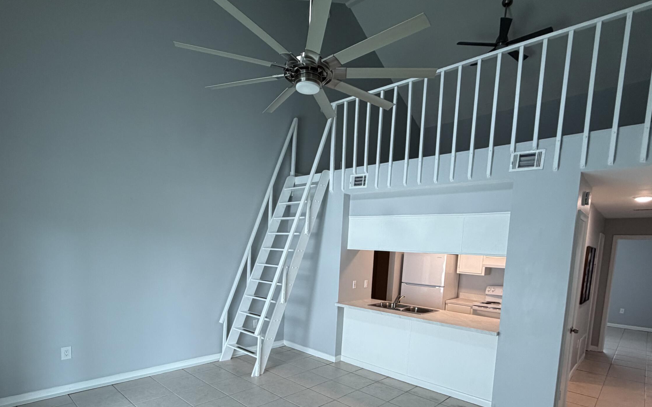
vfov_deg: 57.7
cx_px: 316
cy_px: 285
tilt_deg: -5.8
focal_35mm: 20
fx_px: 355
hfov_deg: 85.0
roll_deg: -2.6
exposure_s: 1/120
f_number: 2.2
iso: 160
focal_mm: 2.22
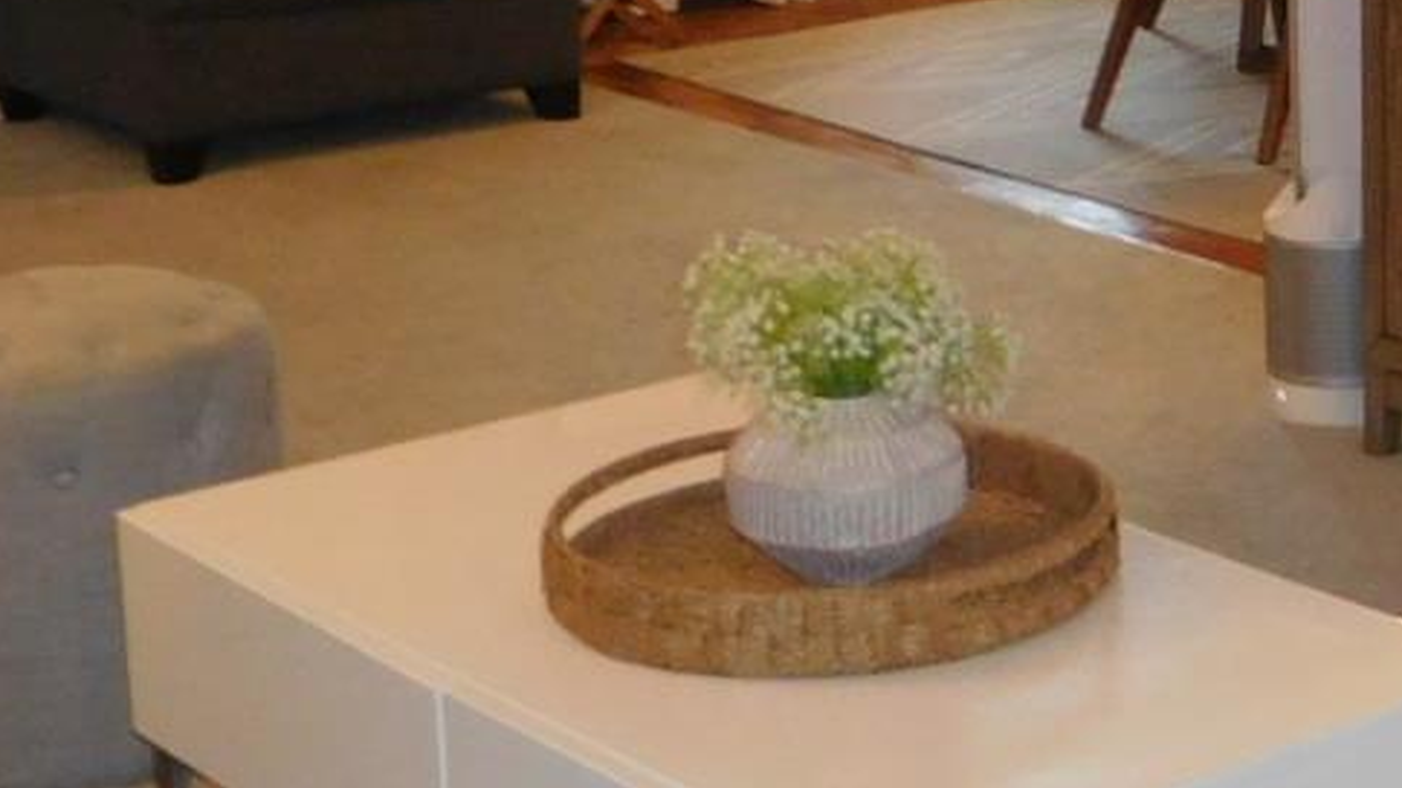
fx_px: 3345
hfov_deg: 22.6
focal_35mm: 90
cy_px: 26
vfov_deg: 13.3
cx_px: 1472
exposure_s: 1/30
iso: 400
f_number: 3.4
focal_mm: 4.5
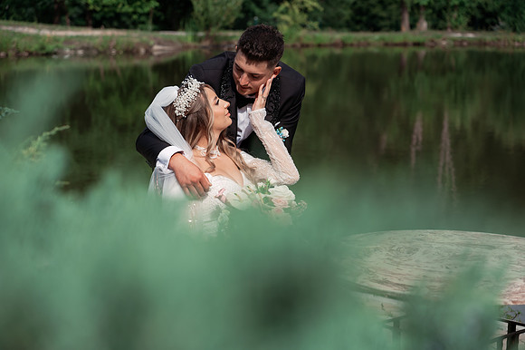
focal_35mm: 75
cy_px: 175
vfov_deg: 18.2
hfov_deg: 27.0
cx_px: 262
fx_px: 1093
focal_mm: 75
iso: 160
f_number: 4
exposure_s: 1/1250
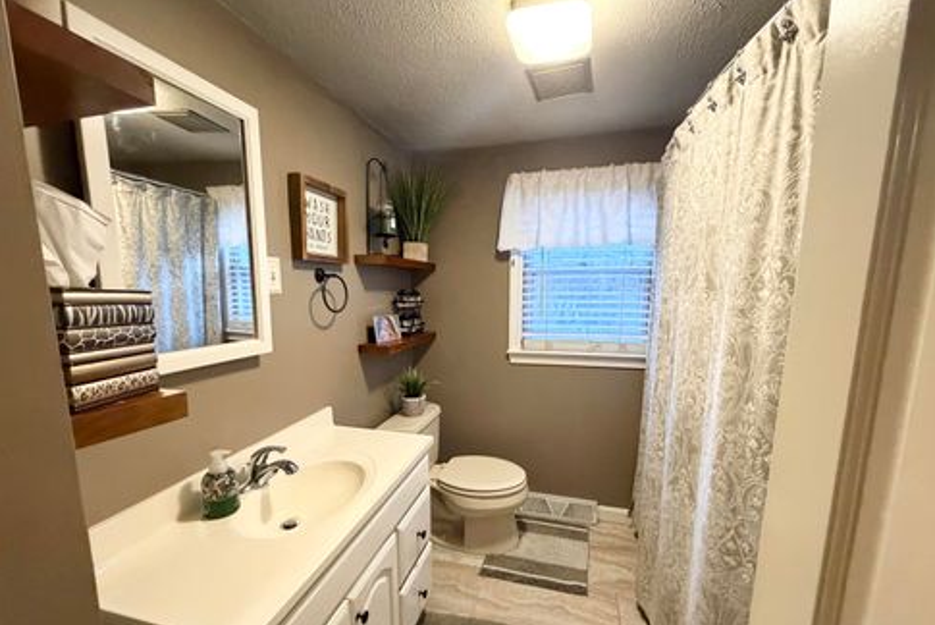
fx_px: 390
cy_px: 342
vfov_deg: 77.2
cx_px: 480
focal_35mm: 15
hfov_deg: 100.3
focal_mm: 2.22
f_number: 2.2
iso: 640
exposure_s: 1/60
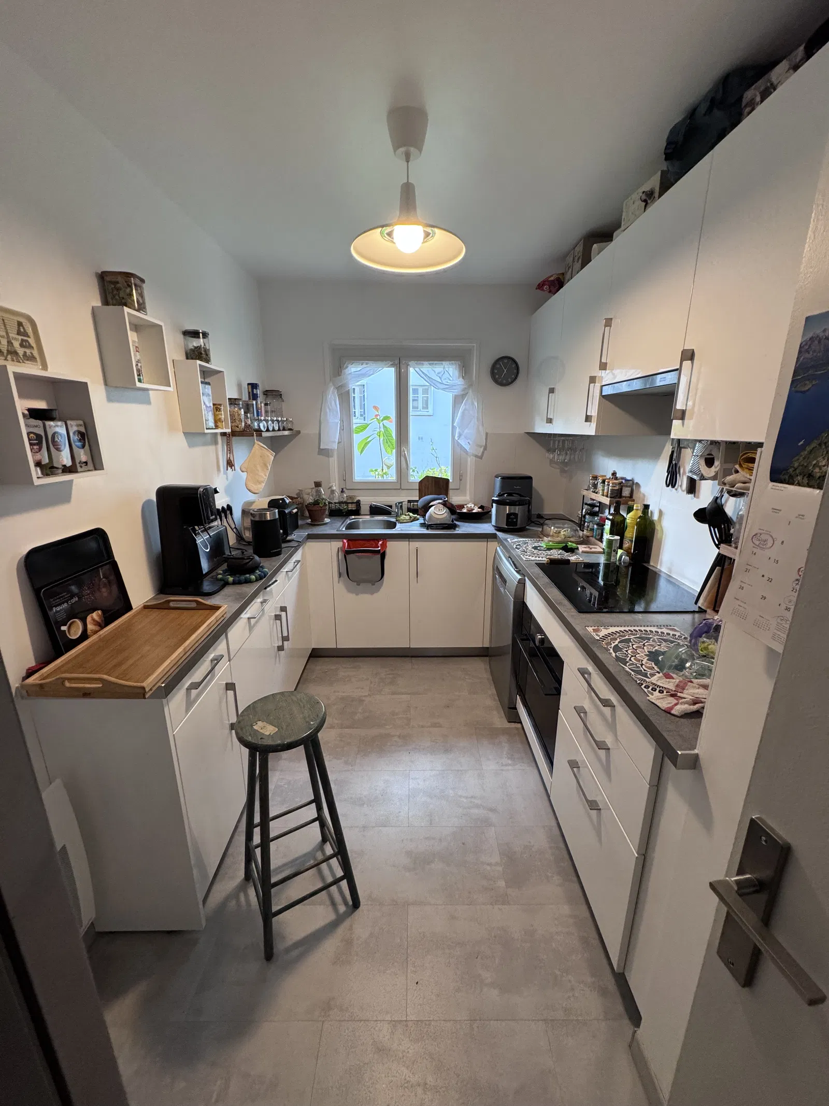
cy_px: 553
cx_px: 414
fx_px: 447
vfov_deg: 102.1
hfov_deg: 85.7
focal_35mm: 14
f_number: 2.2
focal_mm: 2.22
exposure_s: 1/100
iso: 250
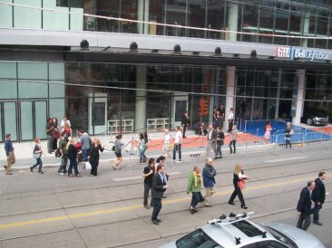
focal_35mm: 35
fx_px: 335
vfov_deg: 40.6
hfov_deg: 52.6
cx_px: 153
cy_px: 131
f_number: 2.9
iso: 80
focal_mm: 5.7
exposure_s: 1/250
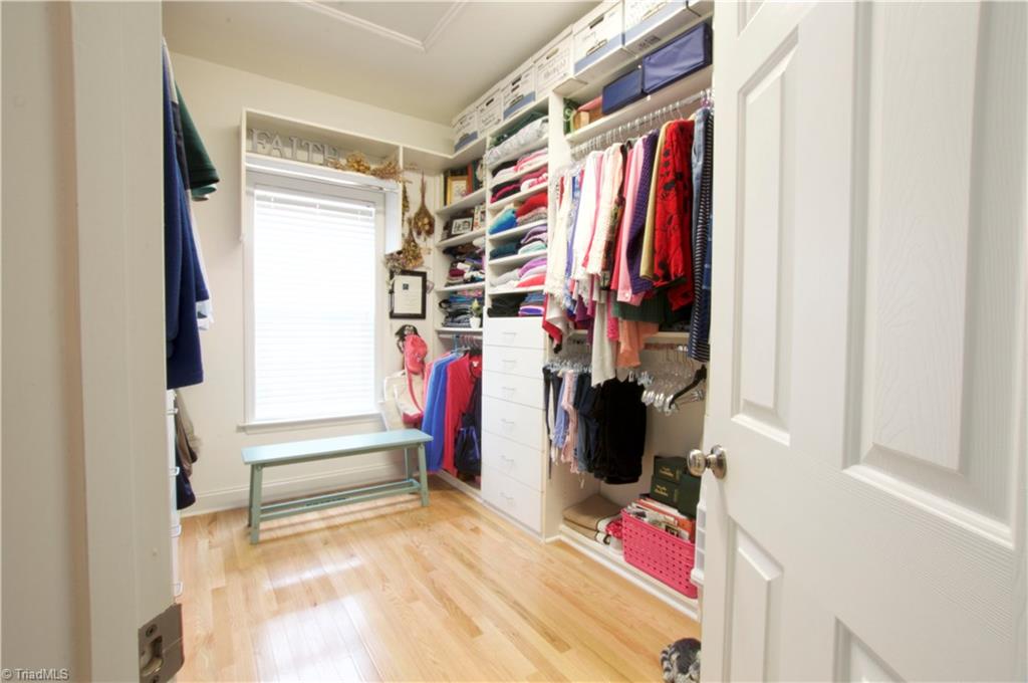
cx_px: 514
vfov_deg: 77.2
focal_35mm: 15
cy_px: 342
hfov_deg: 100.5
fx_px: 428
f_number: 22
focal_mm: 10
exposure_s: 2
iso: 400
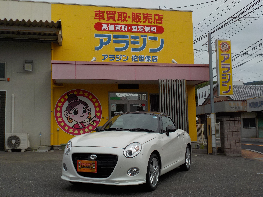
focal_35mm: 38
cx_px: 132
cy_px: 98
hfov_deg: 49.0
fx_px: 289
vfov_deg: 37.7
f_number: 3.7
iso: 125
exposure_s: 1/1250
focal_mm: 5.2
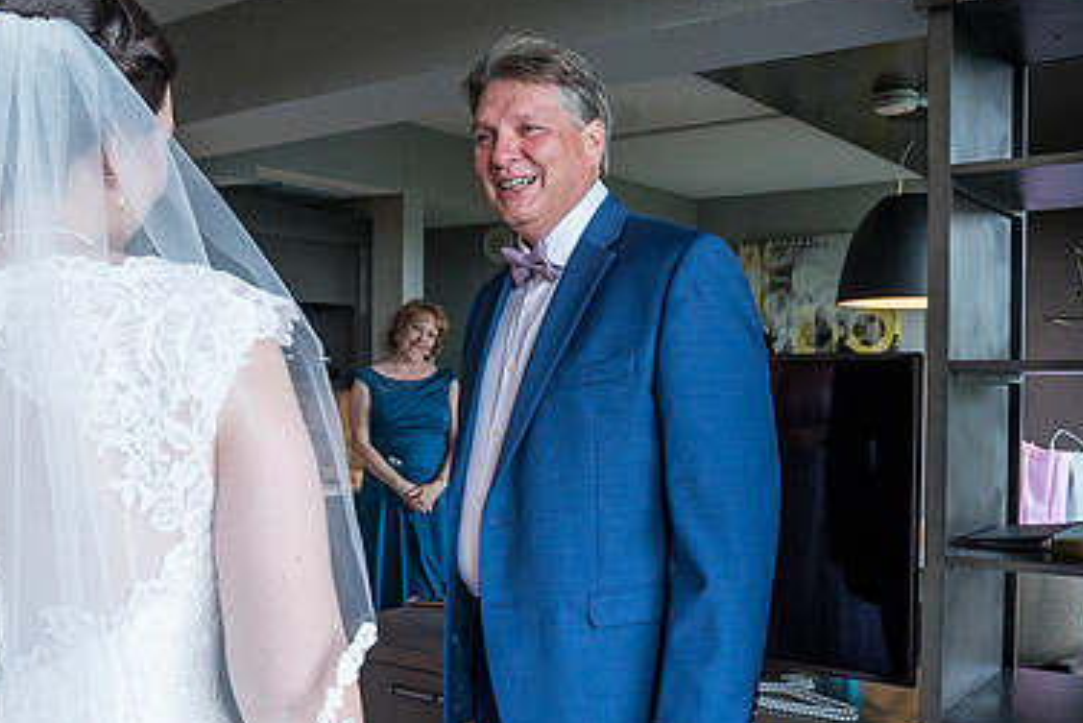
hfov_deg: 47.9
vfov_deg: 33.3
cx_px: 397
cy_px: 431
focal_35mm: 40
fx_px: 1204
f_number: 6.3
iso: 1000
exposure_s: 1/200
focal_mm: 24
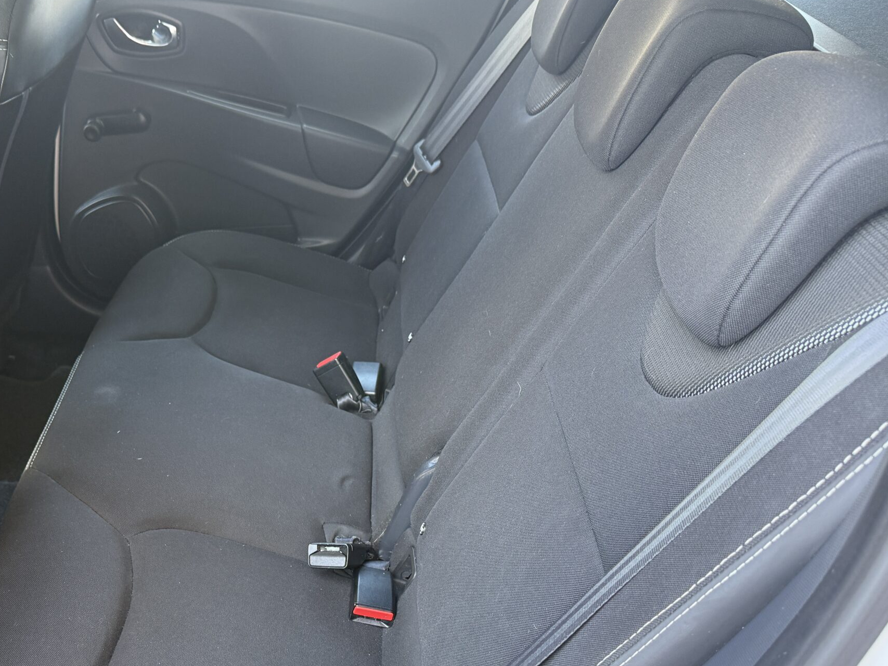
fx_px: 923
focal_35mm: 36
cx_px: 270
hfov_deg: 50.1
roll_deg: -4.3
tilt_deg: -36.5
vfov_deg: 39.2
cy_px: 443
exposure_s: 1/78
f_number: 1.78
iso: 200
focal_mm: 6.76
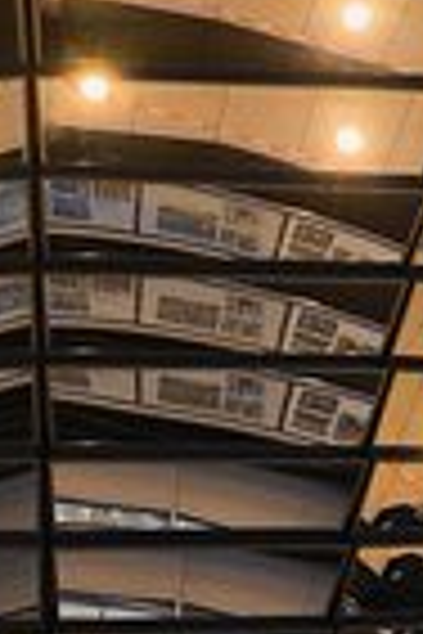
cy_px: 396
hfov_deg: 11.8
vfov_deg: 17.6
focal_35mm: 116
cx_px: 72
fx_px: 2044
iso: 1250
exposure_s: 1/30
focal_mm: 16
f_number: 4
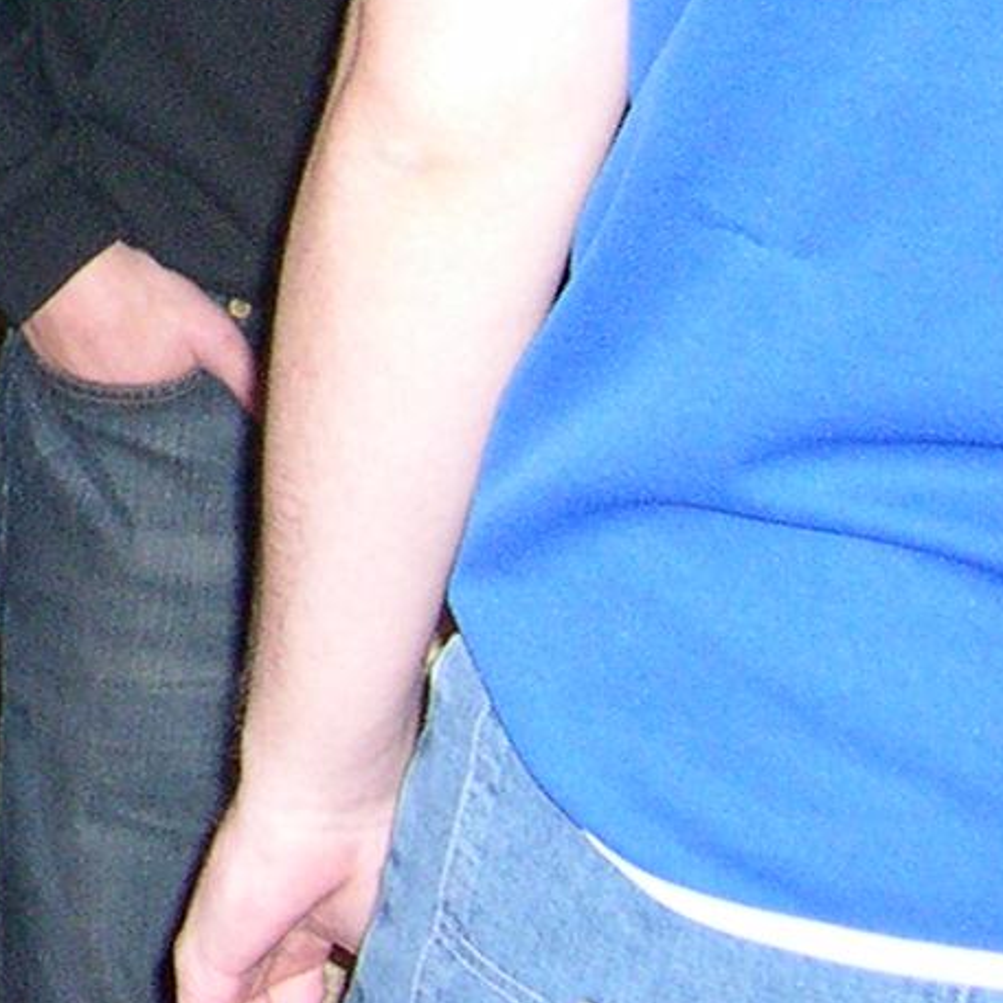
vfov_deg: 10.0
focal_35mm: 167
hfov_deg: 9.3
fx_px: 5475
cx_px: -1433
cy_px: -656
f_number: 2.8
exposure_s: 1/60
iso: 400
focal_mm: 8
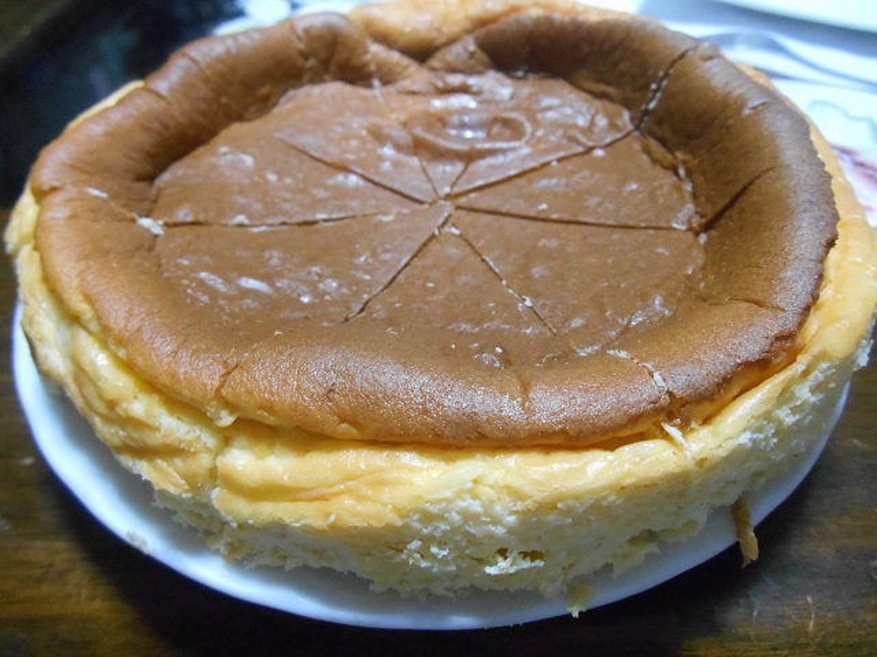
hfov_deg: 67.3
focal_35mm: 26
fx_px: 659
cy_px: 328
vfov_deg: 53.1
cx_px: 438
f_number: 3.4
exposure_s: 1/20
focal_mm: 4.7
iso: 800
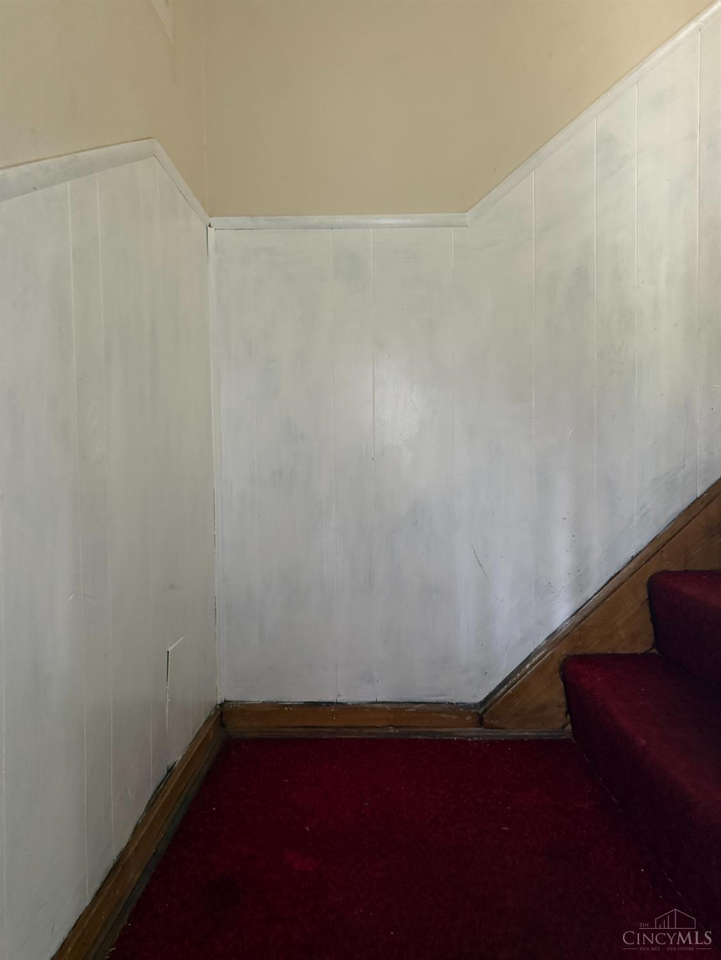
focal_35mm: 24
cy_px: 480
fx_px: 666
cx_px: 360
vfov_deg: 71.6
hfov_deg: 56.8
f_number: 1.78
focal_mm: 6.76
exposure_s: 1/37
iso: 1000
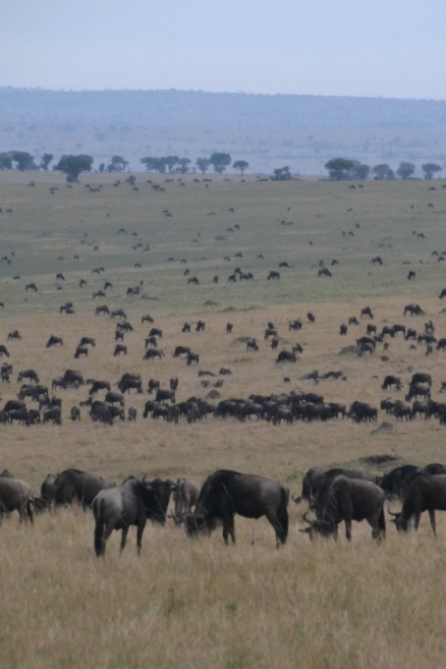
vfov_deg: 6.5
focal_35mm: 316
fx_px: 5872
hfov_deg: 4.3
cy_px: 334
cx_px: 325
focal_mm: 140
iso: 3200
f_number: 6
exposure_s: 1/500
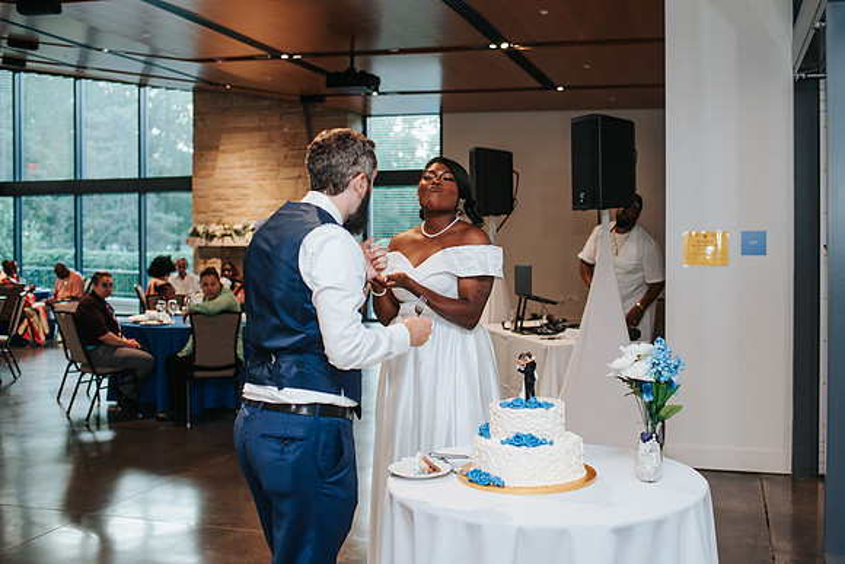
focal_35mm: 40
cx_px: 462
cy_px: 256
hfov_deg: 48.7
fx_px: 933
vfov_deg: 33.6
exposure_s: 1/160
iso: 720
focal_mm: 35
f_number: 2.8
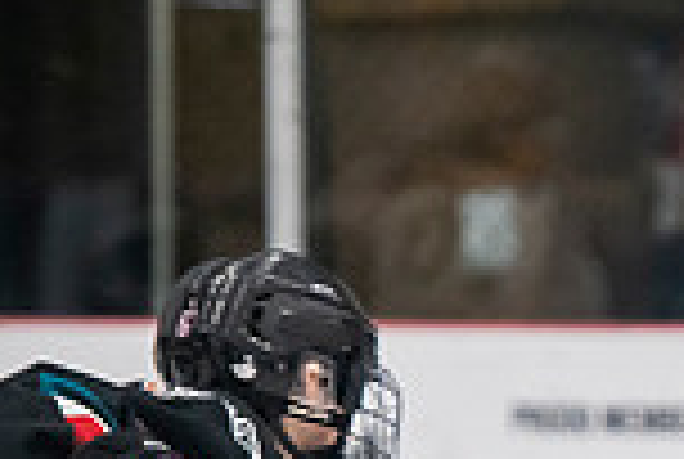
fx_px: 15153
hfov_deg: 2.6
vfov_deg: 1.7
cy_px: 1021
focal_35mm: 796
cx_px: 1446
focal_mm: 165
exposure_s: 1/640
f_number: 3.2
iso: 2000
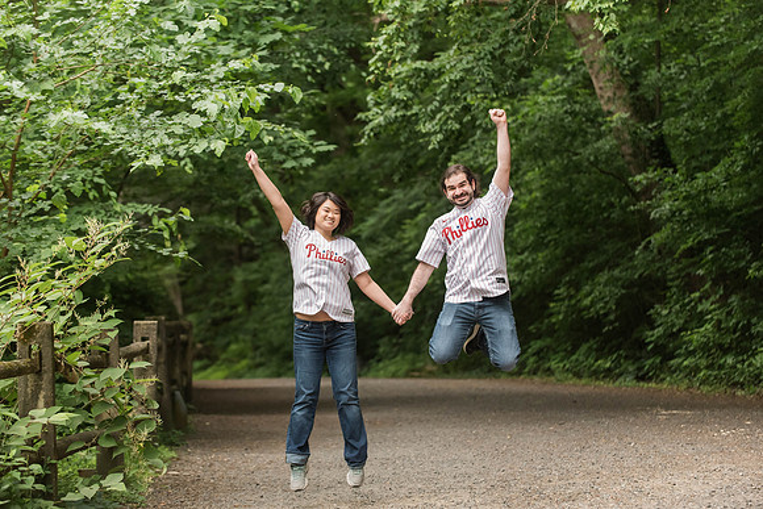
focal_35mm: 108
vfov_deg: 12.7
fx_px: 2294
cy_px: 248
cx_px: 382
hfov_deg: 18.9
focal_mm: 102
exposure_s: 1/640
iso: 2000
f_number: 3.5
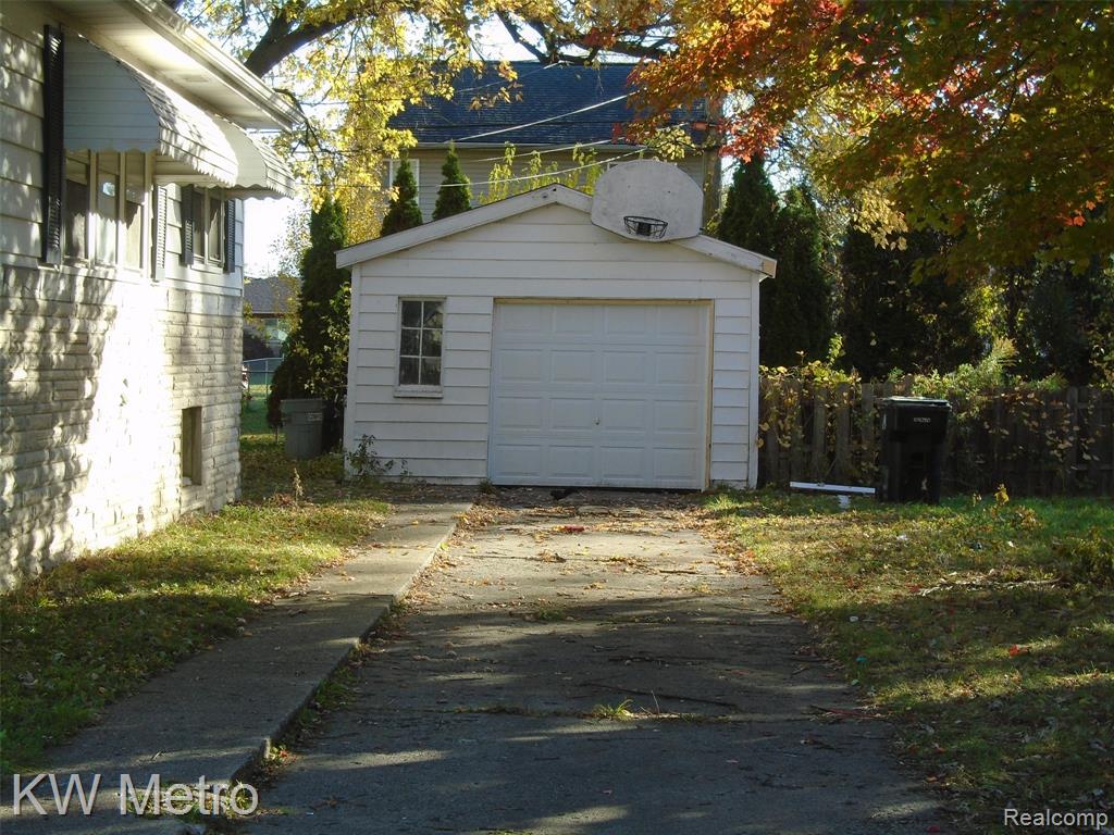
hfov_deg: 28.6
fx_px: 2188
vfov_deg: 21.6
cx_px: 557
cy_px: 418
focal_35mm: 68
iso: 100
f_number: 5.5
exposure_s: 1/125
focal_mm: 12
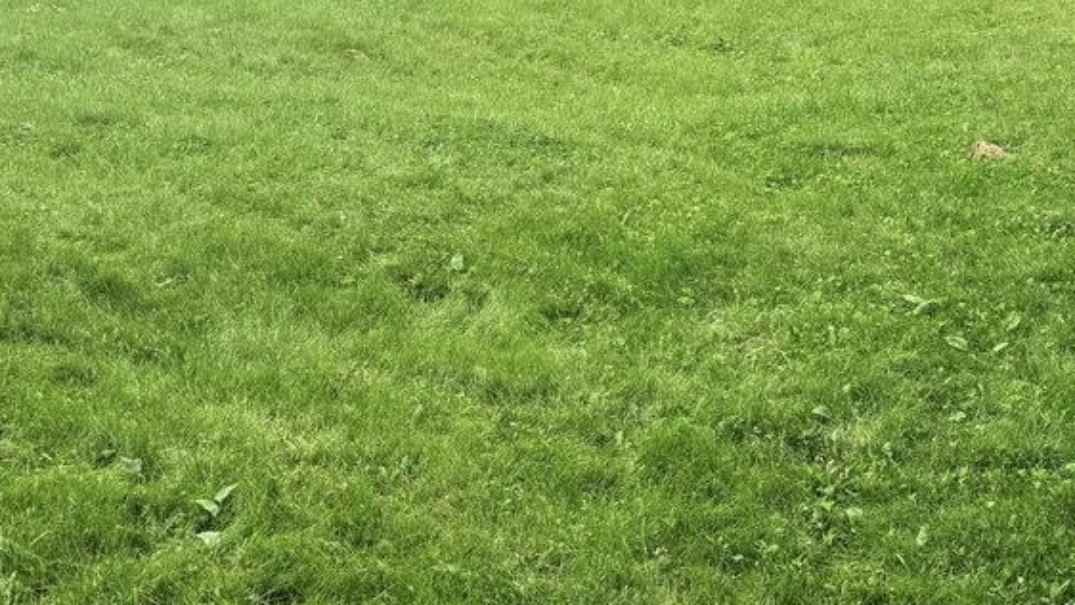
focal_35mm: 67
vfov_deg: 17.4
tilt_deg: -6.2
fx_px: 1910
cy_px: -42
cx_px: 549
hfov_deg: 31.4
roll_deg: +0.2
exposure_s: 1/2053
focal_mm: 6.76
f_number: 1.78
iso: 100
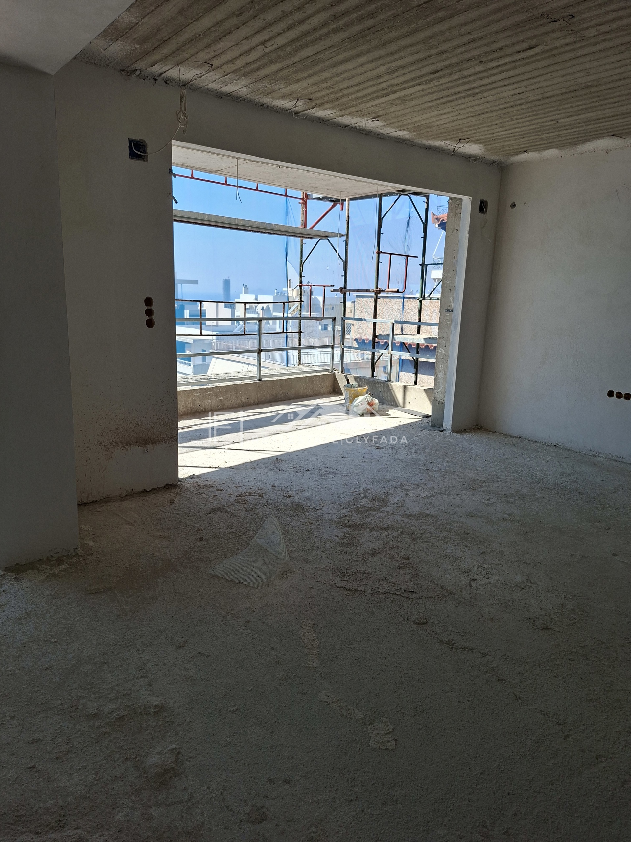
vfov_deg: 73.9
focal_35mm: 23
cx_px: 316
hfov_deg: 58.9
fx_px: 559
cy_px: 421
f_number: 1.8
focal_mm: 5.54
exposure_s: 1/1263
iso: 50
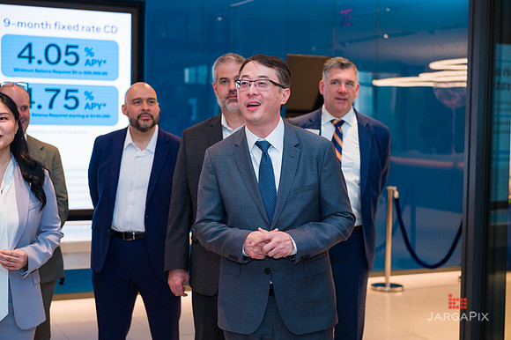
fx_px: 823
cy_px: 170
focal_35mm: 58
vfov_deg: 23.4
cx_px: 256
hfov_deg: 34.5
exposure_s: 1/200
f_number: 4
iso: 800
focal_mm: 58
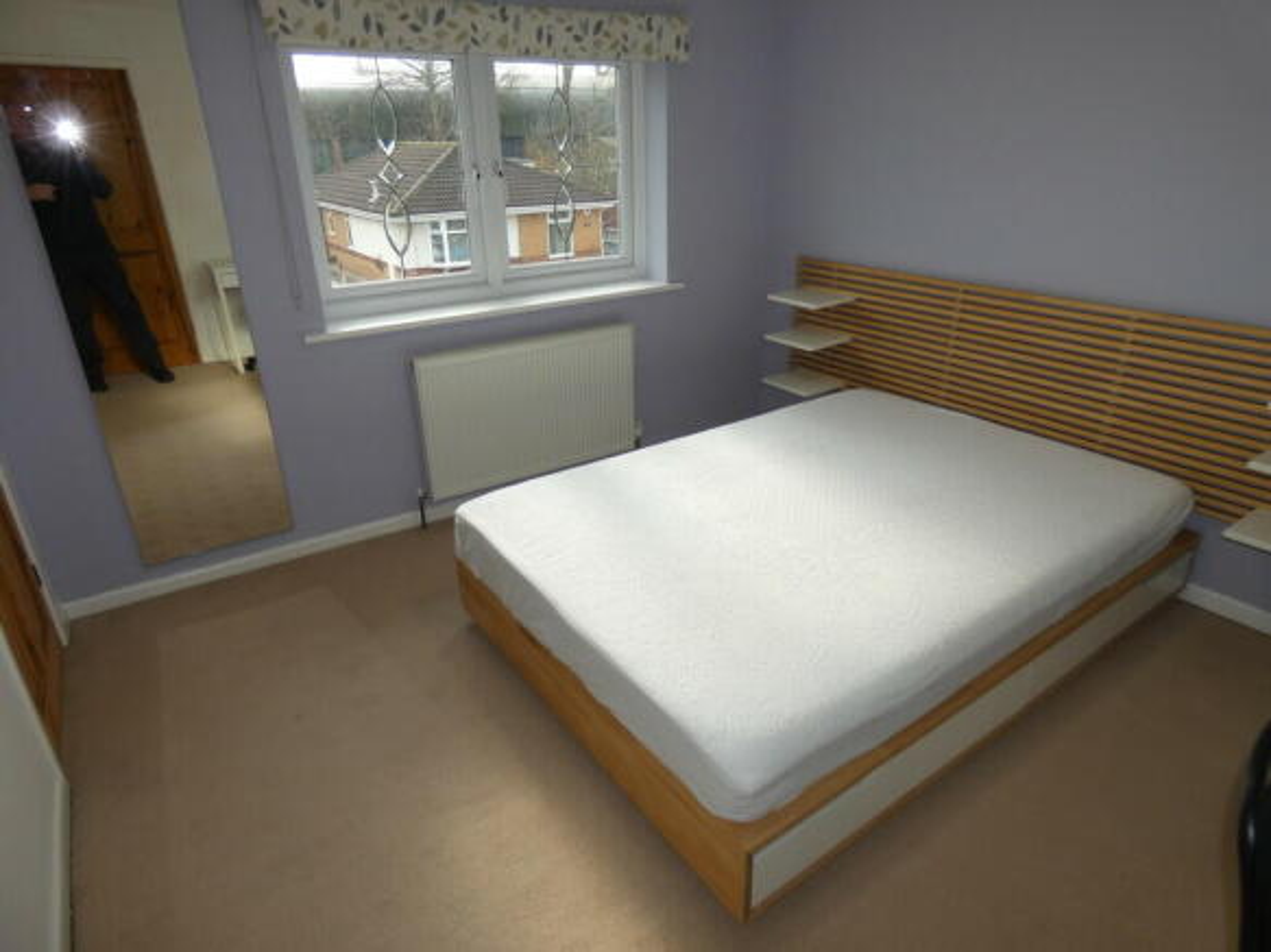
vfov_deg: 66.0
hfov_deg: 81.8
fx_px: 734
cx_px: 636
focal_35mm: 20
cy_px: 476
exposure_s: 1/100
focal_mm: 3.6
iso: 80
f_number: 2.8
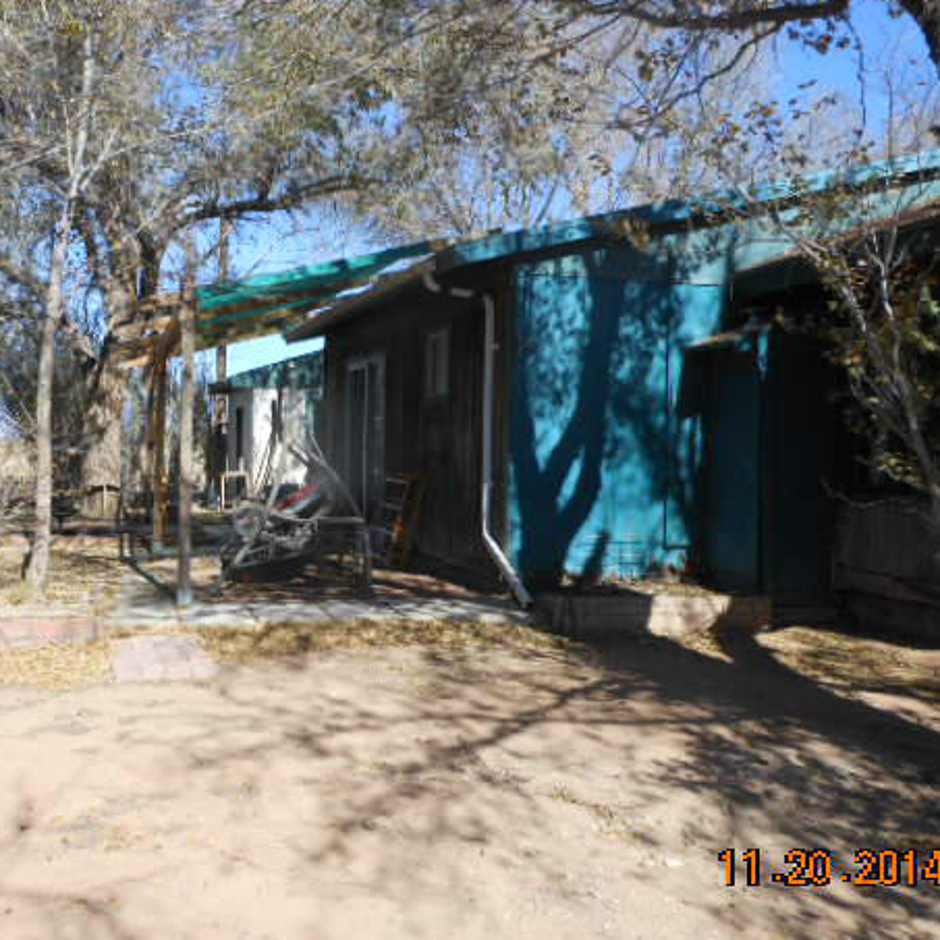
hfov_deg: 46.5
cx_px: 320
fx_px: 1075
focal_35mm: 35
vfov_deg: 47.2
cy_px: 450
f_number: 3.7
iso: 80
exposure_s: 1/500
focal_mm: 5
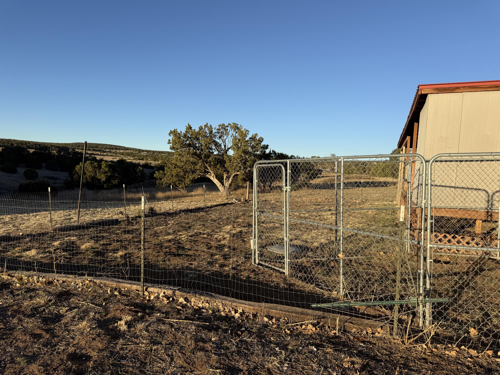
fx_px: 347
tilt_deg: -3.9
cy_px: 188
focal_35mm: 24
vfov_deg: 56.8
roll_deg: -3.0
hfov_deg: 71.6
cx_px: 250
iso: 80
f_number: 1.78
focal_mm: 6.76
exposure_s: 1/2445
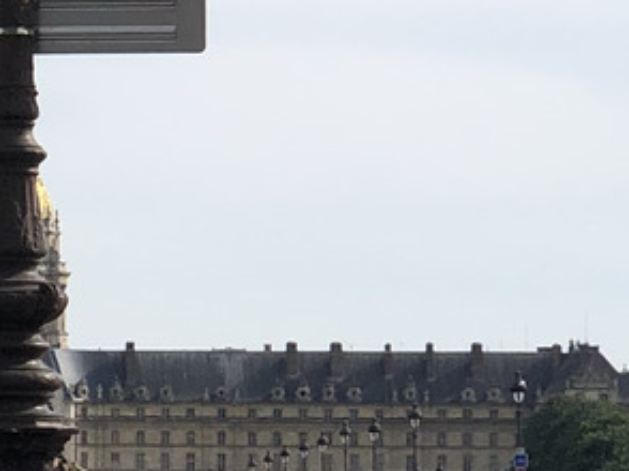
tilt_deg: +3.0
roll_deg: -2.1
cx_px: -447
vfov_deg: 5.2
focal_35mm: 283
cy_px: 473
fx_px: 5138
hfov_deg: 6.9
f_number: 2.4
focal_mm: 6
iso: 16
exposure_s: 1/1675
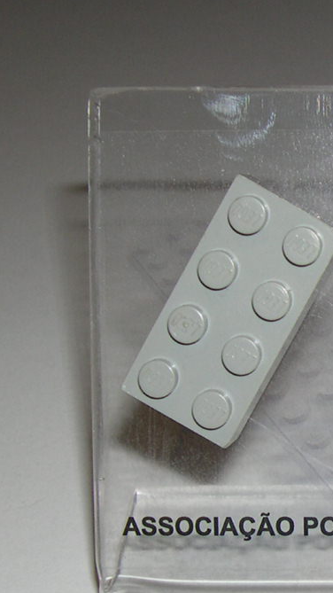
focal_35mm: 99
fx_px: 1555
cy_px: 361
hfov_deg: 11.7
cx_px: 494
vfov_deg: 21.5
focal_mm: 8
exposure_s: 1/30
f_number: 7.6
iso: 100
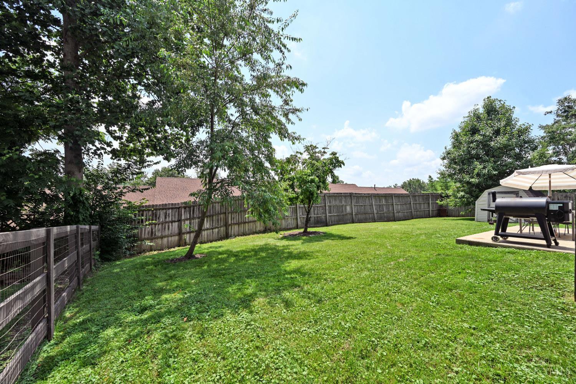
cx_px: 288
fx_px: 224
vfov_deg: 81.2
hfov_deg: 104.3
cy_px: 192
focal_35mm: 14
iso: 100
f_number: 6.3
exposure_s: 1/320
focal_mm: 14
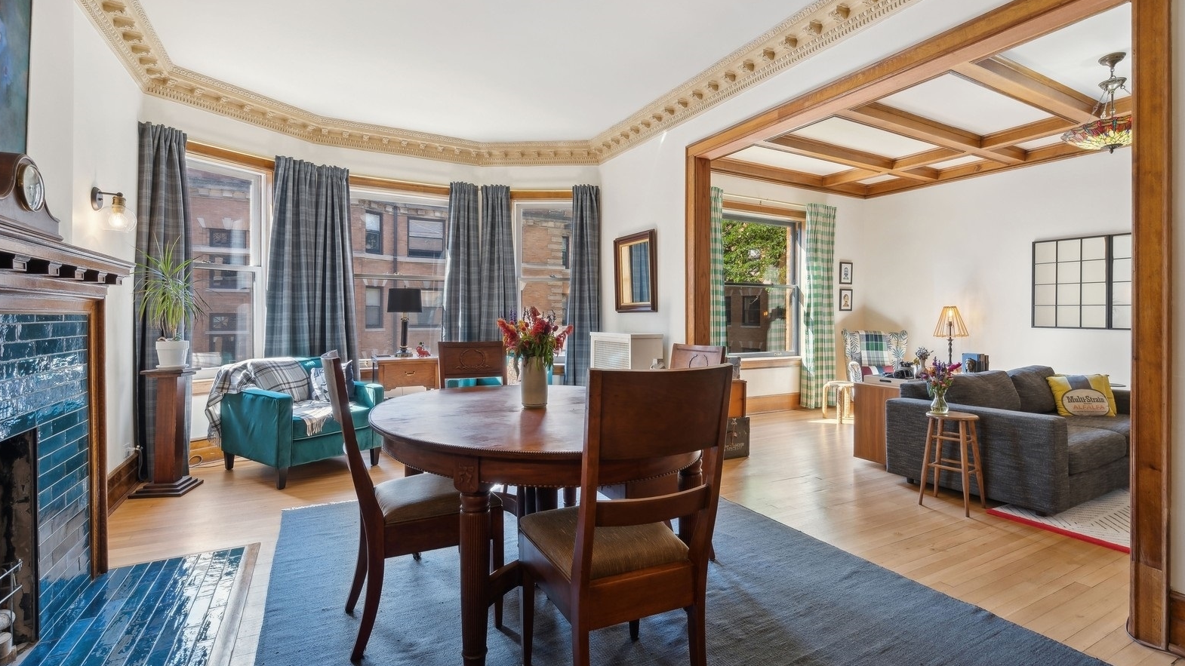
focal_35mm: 16
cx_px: 593
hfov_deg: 99.4
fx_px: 503
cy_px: 320
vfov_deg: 67.1
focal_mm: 15
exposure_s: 1/8
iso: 200
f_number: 9.5
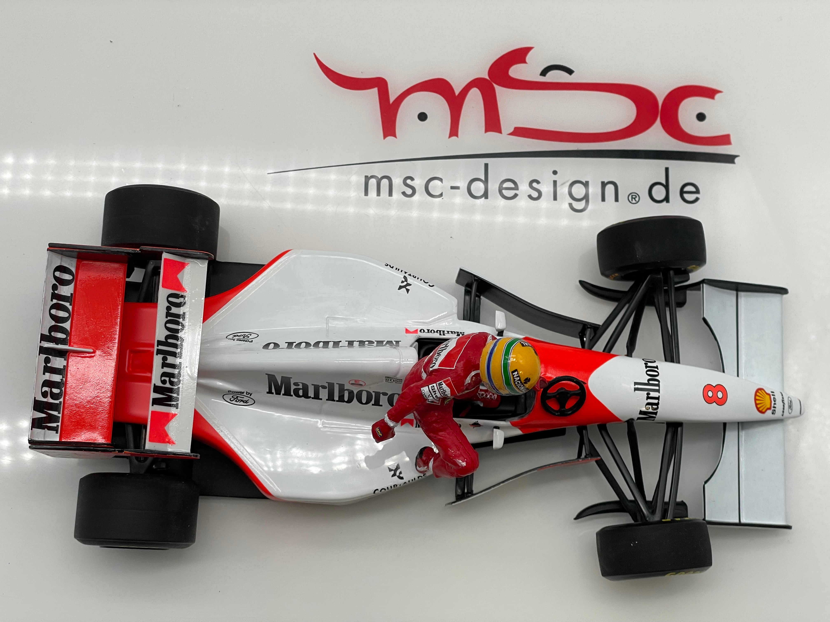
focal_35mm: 52
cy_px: 311
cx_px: 415
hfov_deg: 36.8
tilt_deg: -79.1
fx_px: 1247
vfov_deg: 28.0
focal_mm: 6
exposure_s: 1/150
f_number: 2
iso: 64
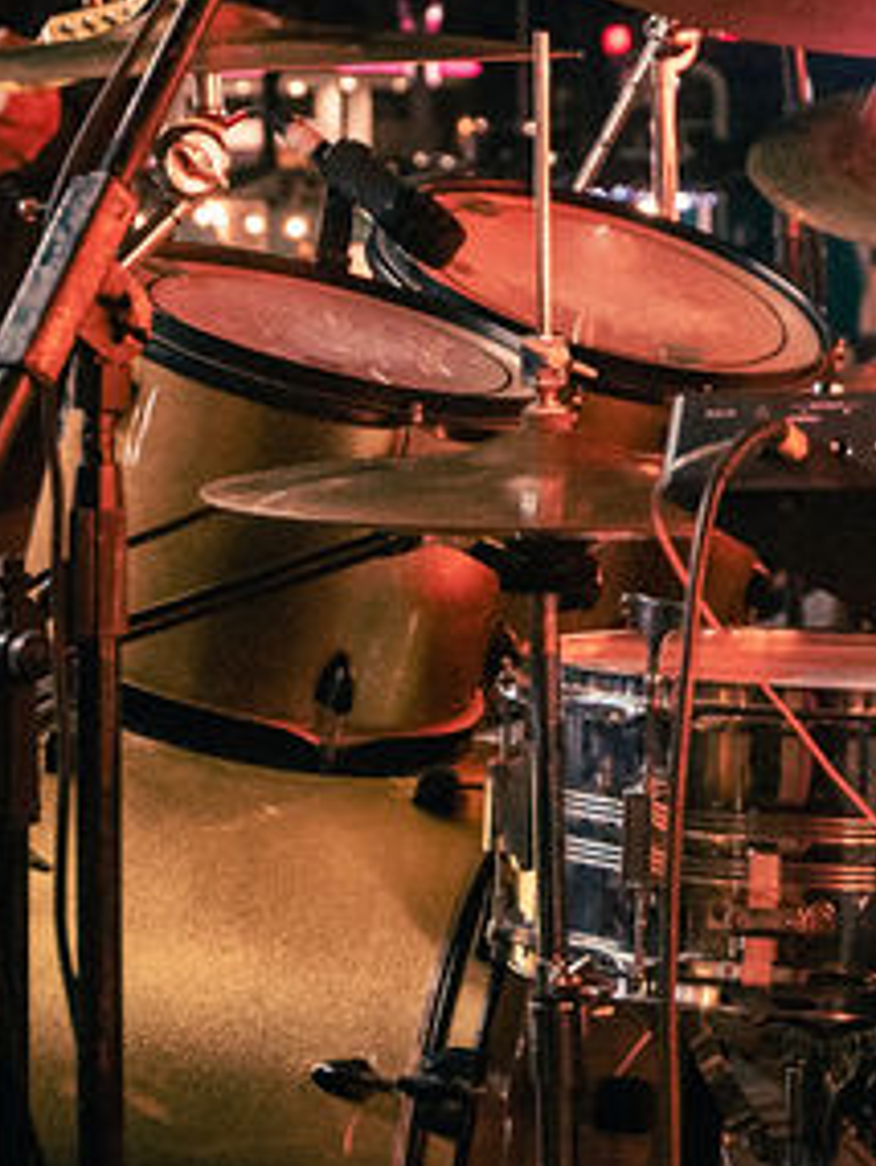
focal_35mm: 121
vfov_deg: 16.1
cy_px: 166
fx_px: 4080
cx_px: 712
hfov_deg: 12.2
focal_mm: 35
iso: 2000
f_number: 4
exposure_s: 1/200
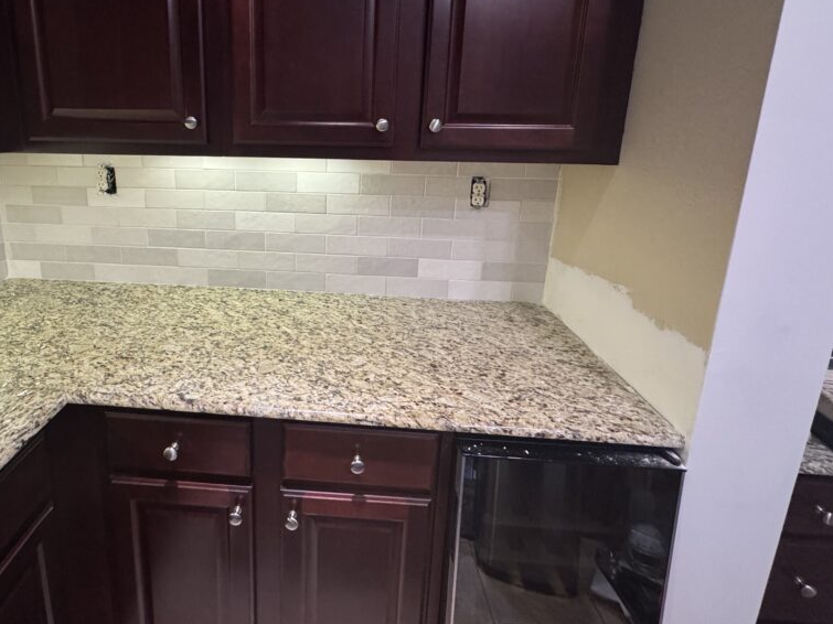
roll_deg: -0.3
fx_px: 457
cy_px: 219
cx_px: 316
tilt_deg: -11.0
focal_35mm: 19
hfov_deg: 83.2
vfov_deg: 67.2
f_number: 2.2
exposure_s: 1/120
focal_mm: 2.22
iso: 320
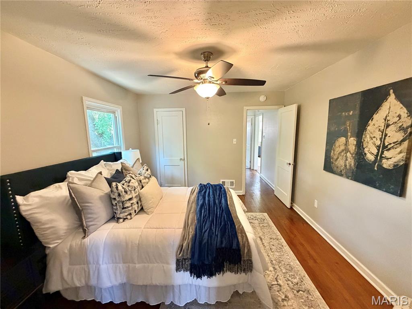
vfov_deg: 85.7
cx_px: 206
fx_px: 167
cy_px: 154
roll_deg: +0.5
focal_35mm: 14
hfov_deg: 102.1
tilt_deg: -9.1
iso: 640
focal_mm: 2.22
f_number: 2.2
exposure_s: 1/60
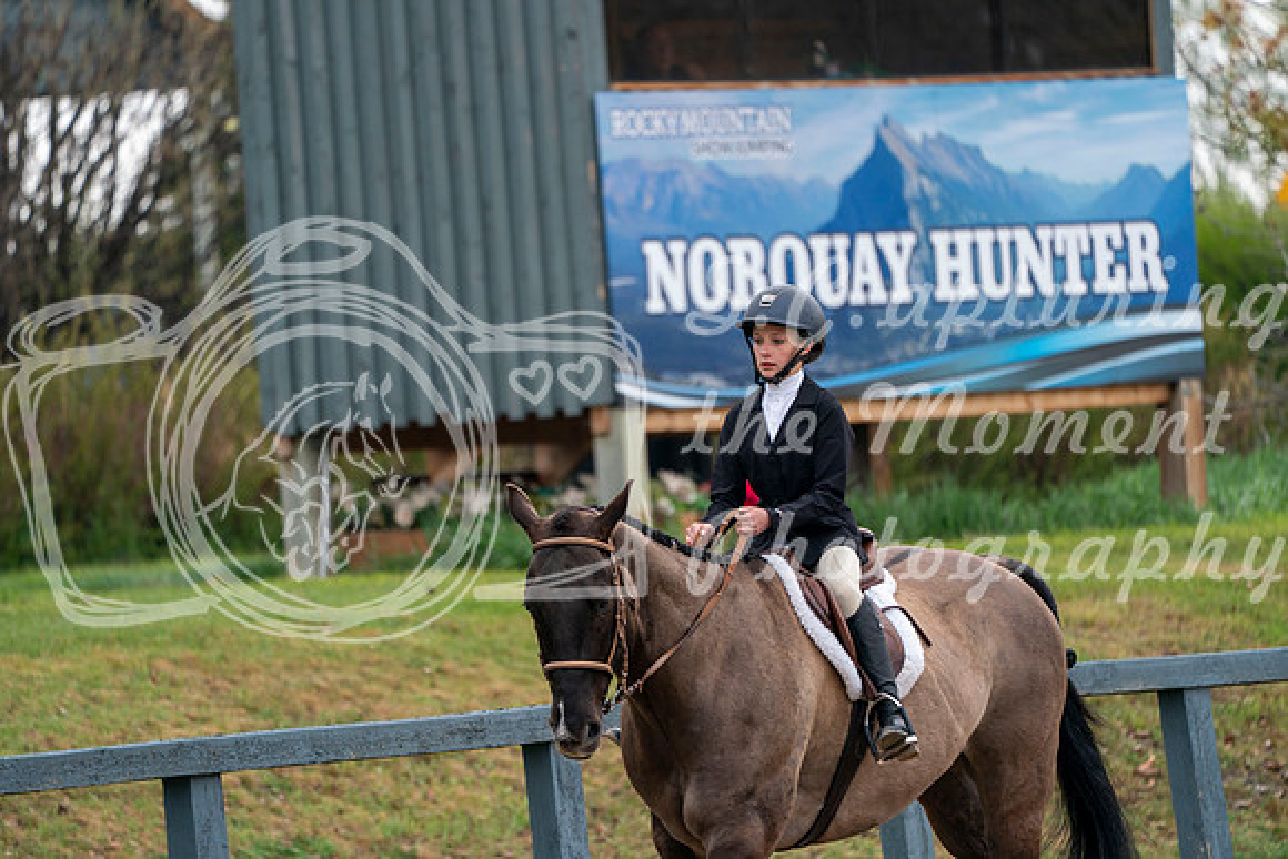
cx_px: 644
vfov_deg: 3.4
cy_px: 430
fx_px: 14314
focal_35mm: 400
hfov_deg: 5.2
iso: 400
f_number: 5.6
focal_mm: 400
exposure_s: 1/500
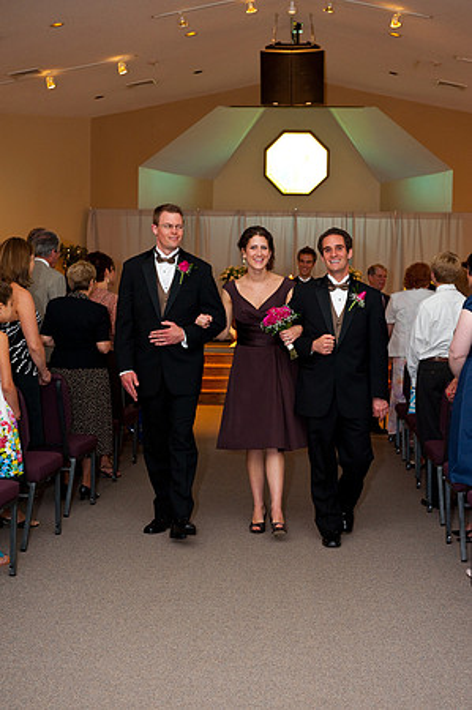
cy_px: 355
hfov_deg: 21.9
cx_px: 236
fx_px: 1222
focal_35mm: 62
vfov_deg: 32.4
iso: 1250
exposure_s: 1/60
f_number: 5.6
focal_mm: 62
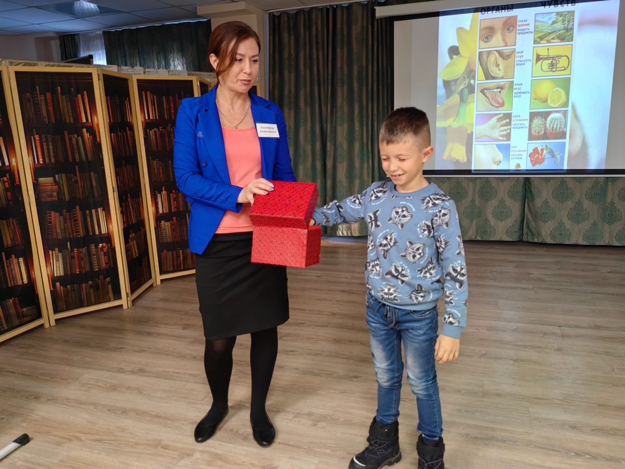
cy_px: 234
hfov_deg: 65.3
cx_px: 312
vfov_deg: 51.4
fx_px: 487
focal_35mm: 27
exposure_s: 1/50
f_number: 1.4
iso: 80
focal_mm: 5.75
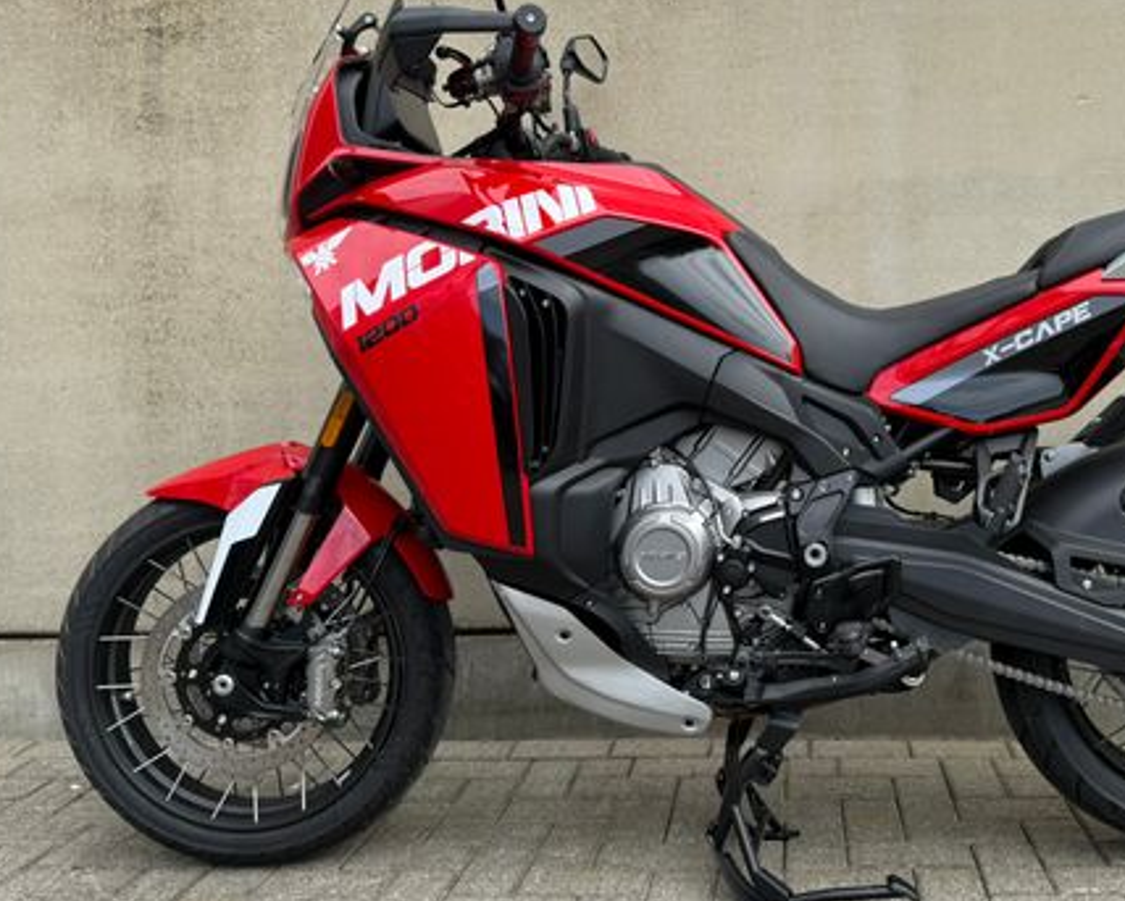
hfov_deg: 50.4
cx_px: 765
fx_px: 1166
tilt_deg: +0.1
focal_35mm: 35
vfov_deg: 42.1
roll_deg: +1.2
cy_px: 363
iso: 80
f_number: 1.78
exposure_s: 1/1091
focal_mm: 6.76
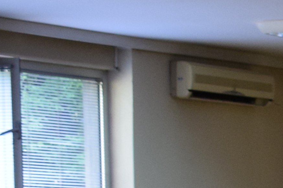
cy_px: 502
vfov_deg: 5.8
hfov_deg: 8.2
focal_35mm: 225
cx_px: 740
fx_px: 1769
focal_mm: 22
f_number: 3.8
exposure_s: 1/60
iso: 800
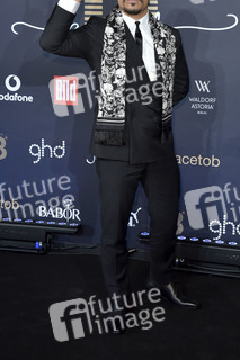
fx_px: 601
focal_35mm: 60
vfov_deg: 33.3
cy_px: 146
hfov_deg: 22.6
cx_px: 140
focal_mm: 48
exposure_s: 1/250
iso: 1600
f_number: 6.3
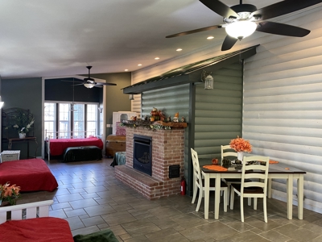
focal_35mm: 26
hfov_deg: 67.3
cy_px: 121
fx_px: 242
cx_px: 161
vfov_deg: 53.1
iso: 320
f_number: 1.8
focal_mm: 4.25
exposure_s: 1/60
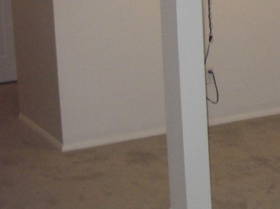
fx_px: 857
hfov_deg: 17.4
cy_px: 37
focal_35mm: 106
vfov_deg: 13.9
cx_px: 367
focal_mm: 6.3
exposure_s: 1/30
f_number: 3.3
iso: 160
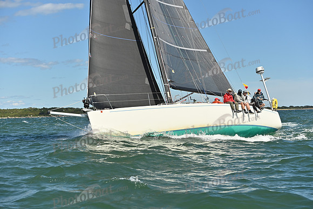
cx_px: 156
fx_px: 609
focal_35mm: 70
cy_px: 104
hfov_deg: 28.8
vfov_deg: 19.5
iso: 320
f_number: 5
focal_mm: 70
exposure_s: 1/5000
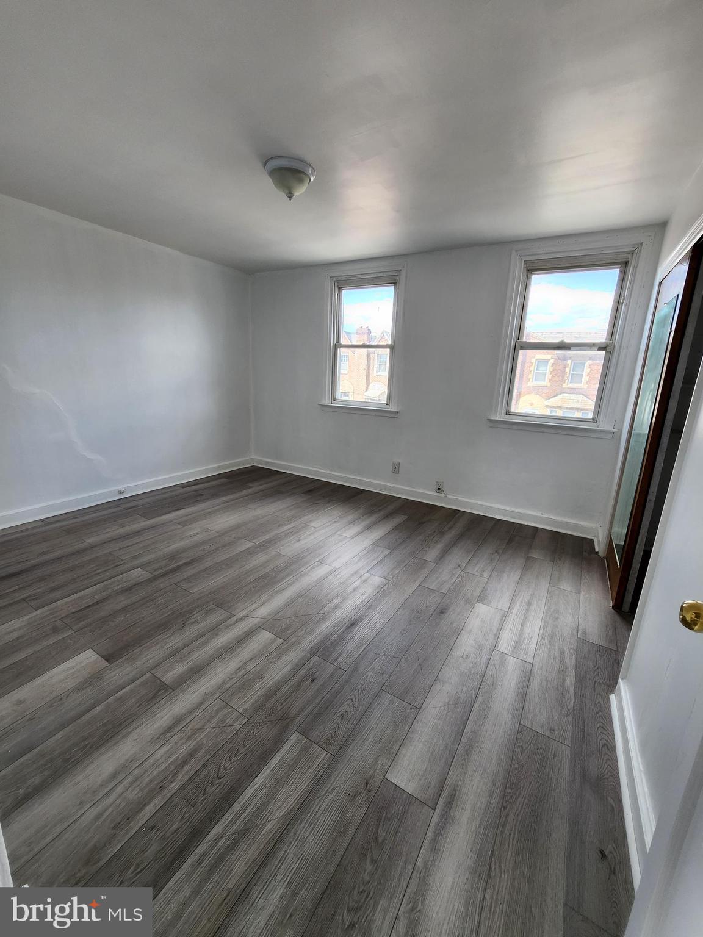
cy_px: 468
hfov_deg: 89.9
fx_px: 352
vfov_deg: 106.2
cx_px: 352
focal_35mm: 13
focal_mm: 1.74
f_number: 2.2
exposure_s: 1/60
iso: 40
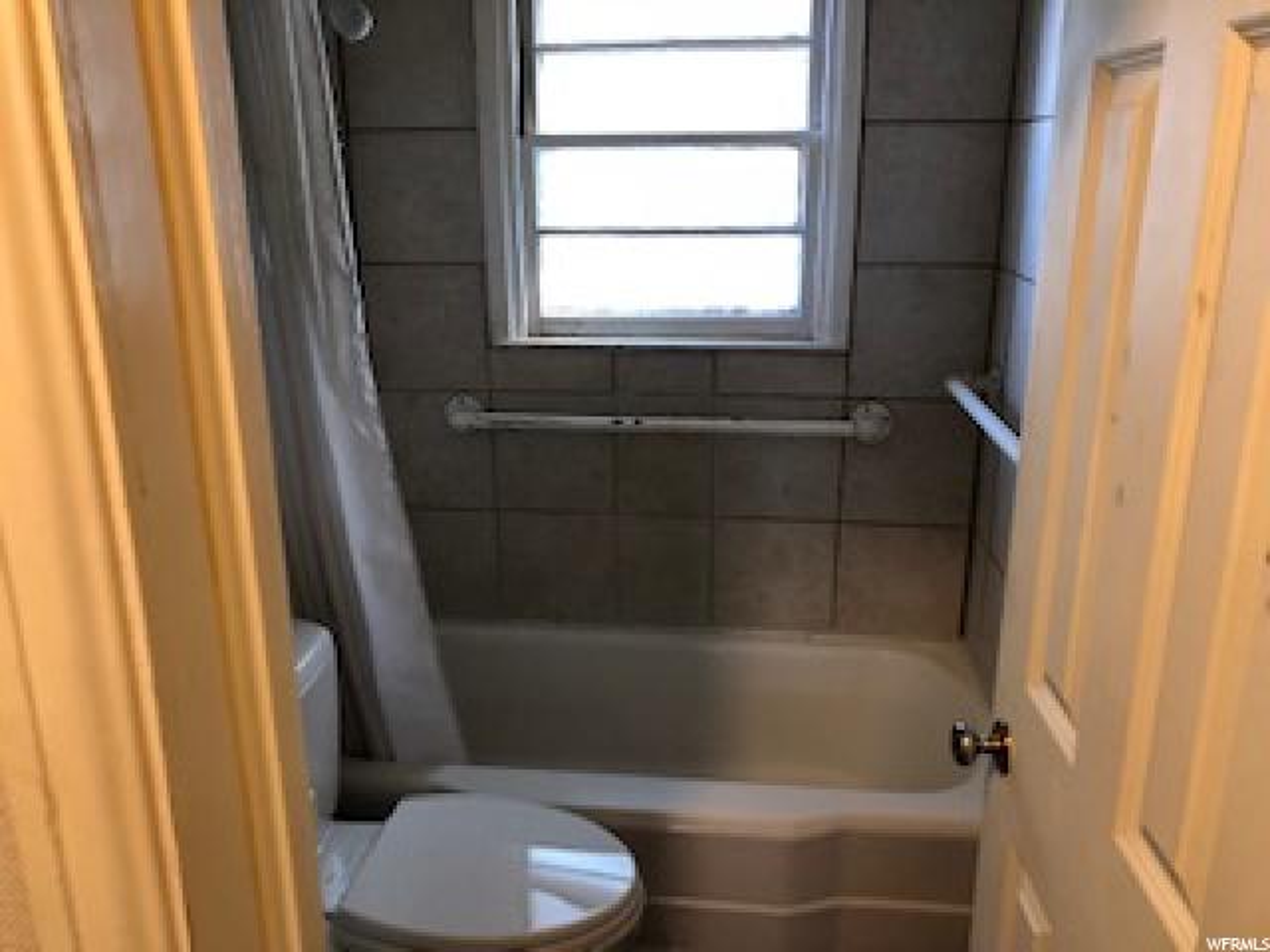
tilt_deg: -17.5
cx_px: 635
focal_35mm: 28
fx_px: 1027
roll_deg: +0.6
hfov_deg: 63.4
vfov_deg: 49.7
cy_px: 476
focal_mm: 3.99
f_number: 1.8
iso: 50
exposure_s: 1/15
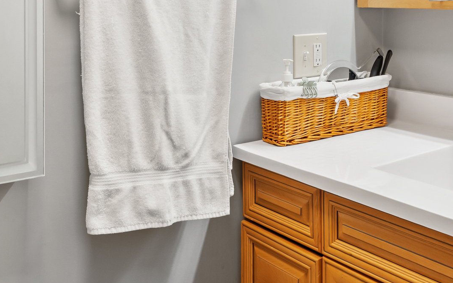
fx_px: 580
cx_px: 309
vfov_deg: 25.4
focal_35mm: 47
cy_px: -28
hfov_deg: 42.0
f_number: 5.6
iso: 400
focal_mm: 16
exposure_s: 1/13
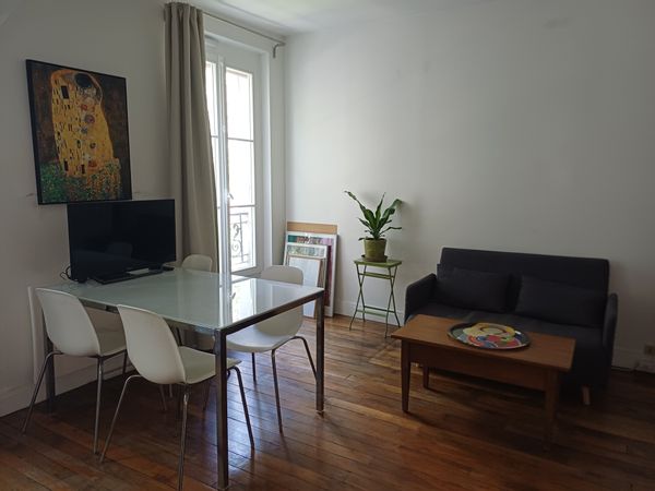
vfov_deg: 54.9
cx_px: 328
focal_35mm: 25
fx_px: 473
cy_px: 246
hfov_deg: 69.4
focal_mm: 4.65
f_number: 1.8
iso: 250
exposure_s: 1/50
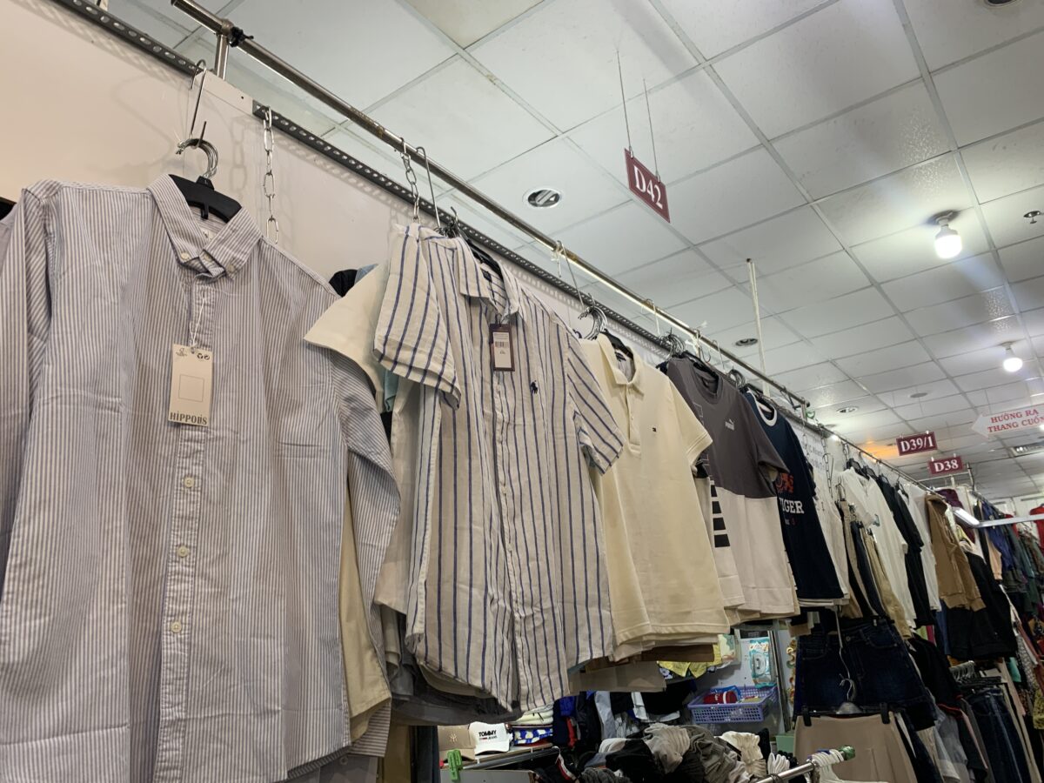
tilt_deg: +19.5
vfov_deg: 53.1
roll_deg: +2.7
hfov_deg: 67.3
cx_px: 522
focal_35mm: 26
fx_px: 784
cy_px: 392
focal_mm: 4.25
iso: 50
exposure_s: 1/50
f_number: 1.8
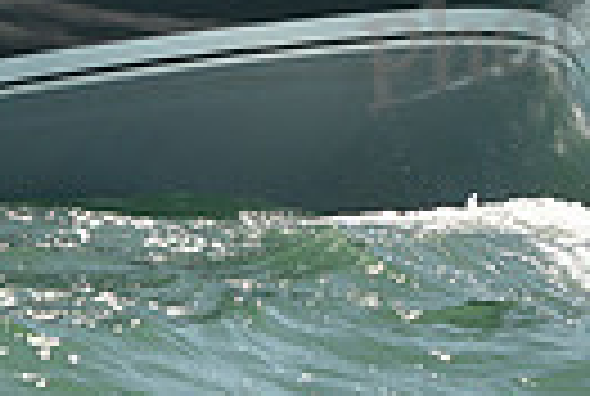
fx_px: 7983
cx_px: 131
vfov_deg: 2.8
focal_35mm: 486
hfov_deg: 4.2
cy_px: -178
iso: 250
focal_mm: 110
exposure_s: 1/800
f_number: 4.5
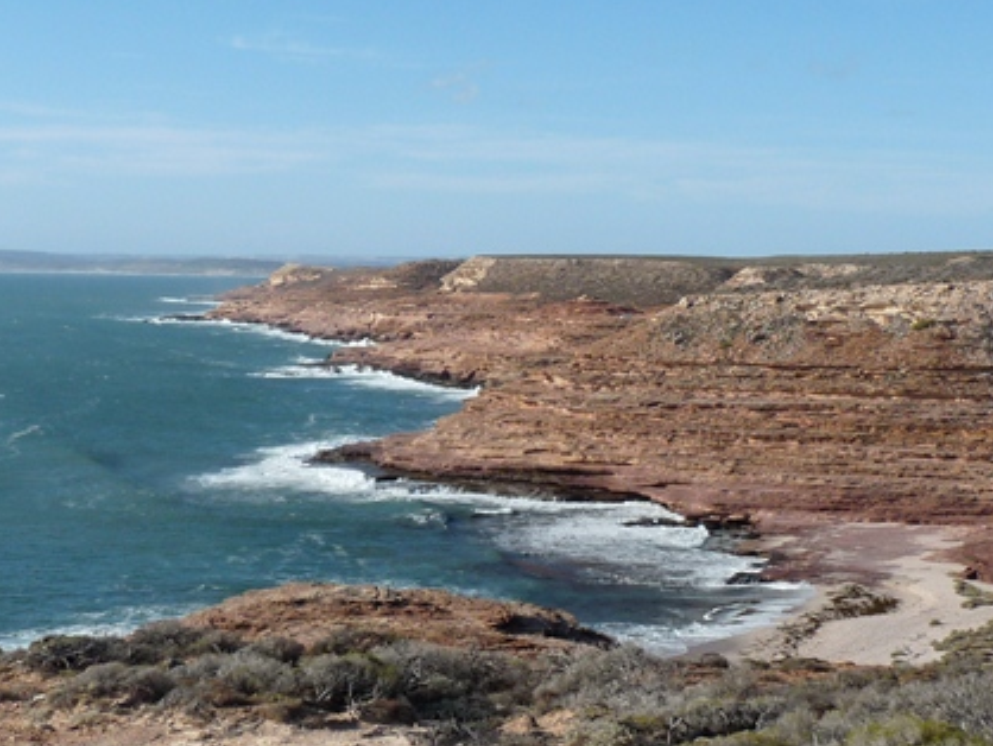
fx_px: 1751
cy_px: 403
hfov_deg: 31.6
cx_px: 428
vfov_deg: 24.0
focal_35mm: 61
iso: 100
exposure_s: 1/400
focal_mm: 5.2
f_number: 5.6
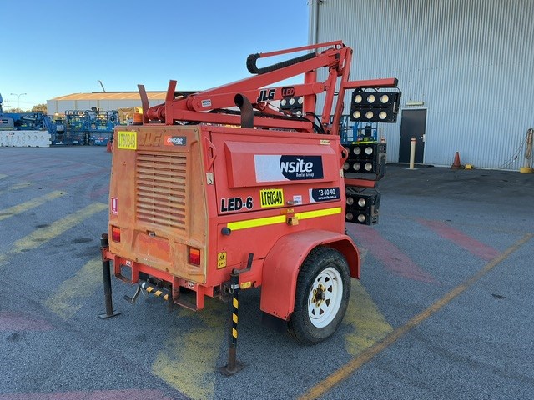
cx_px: 267
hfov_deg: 61.7
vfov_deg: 48.2
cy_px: 200
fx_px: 447
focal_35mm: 29
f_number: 1.8
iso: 25
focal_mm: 3
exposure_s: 1/284
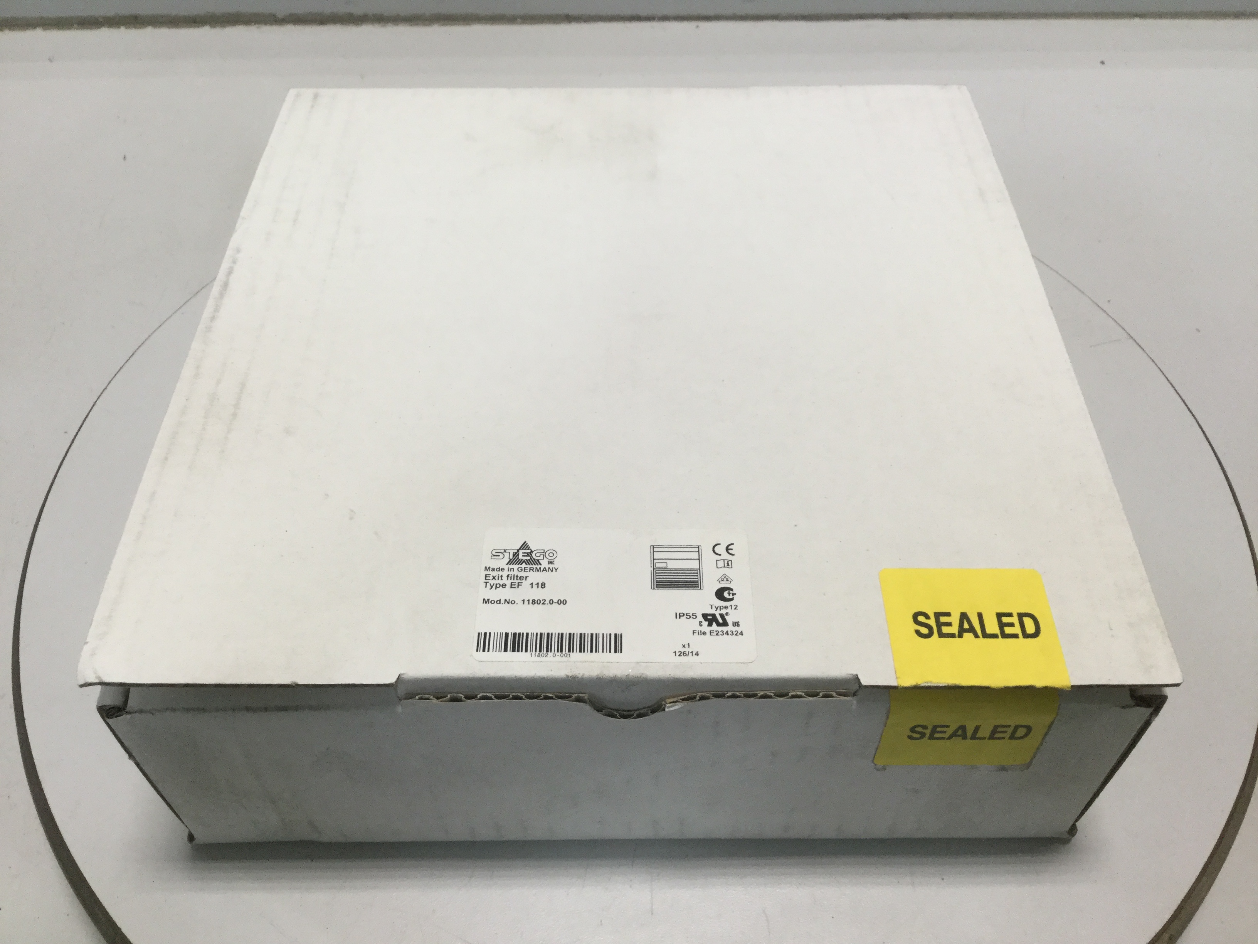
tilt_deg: -50.4
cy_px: 472
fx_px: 1127
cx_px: 629
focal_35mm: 31
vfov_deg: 45.4
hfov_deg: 58.4
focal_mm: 3.3
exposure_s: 1/30
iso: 32
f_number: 2.4
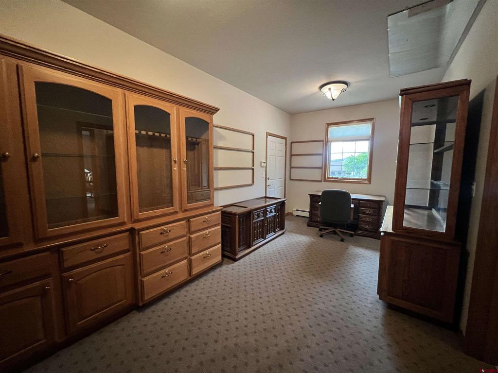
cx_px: 249
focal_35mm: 13
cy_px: 186
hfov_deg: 106.2
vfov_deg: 89.9
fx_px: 187
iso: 400
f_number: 1.8
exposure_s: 1/60
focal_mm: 1.57
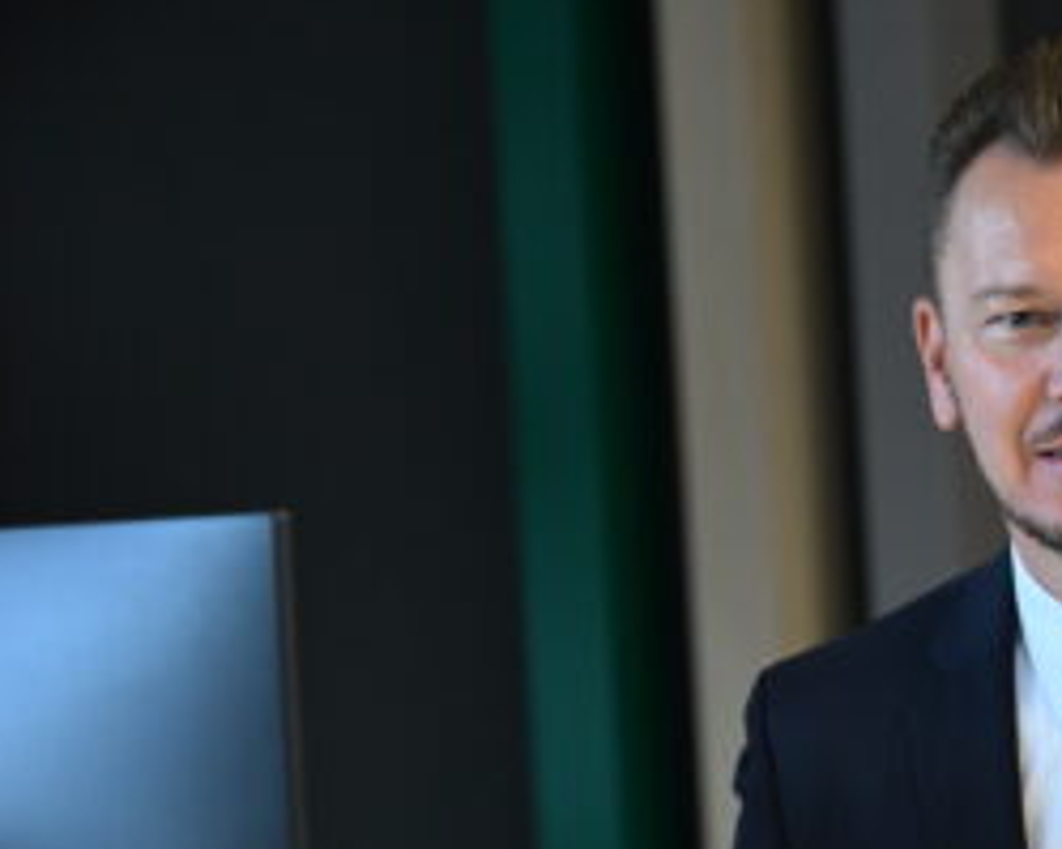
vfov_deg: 6.8
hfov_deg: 8.5
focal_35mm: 228
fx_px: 7163
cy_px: 738
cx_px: 832
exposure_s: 1/500
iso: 2500
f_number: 2.8
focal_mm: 87
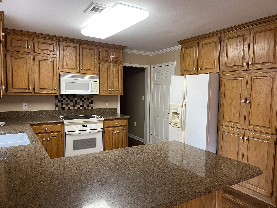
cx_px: 138
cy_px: 104
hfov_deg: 69.4
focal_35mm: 25
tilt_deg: -4.6
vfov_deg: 54.9
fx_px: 200
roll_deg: -1.2
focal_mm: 5.1
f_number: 1.6
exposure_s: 1/60
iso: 200
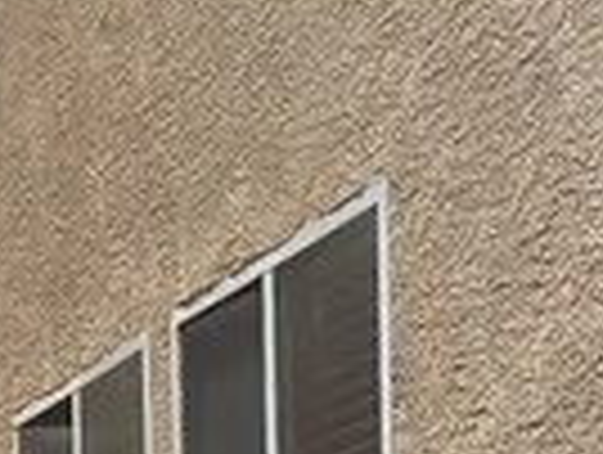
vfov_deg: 12.6
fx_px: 1728
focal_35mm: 99
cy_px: 993
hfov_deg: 17.5
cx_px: 945
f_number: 2.2
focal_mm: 2.2
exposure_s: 1/2000
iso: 125
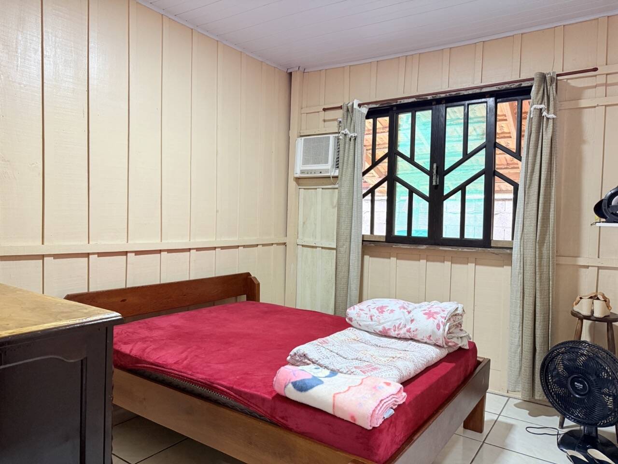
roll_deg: -1.7
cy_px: 232
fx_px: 428
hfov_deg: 71.6
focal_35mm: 24
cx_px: 309
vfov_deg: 56.8
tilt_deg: -2.1
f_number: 1.78
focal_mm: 6.76
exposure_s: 1/60
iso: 320
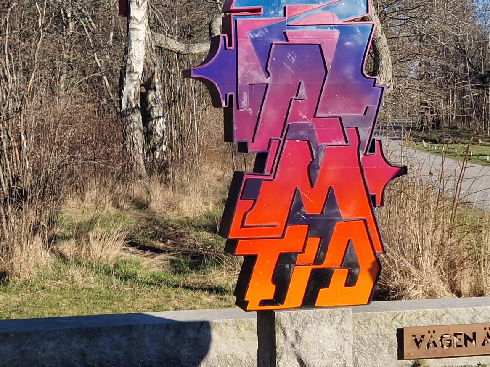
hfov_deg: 24.7
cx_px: 209
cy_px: 123
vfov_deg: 18.6
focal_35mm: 79
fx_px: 1118
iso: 50
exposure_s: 1/9434
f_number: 1.8
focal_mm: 5.4
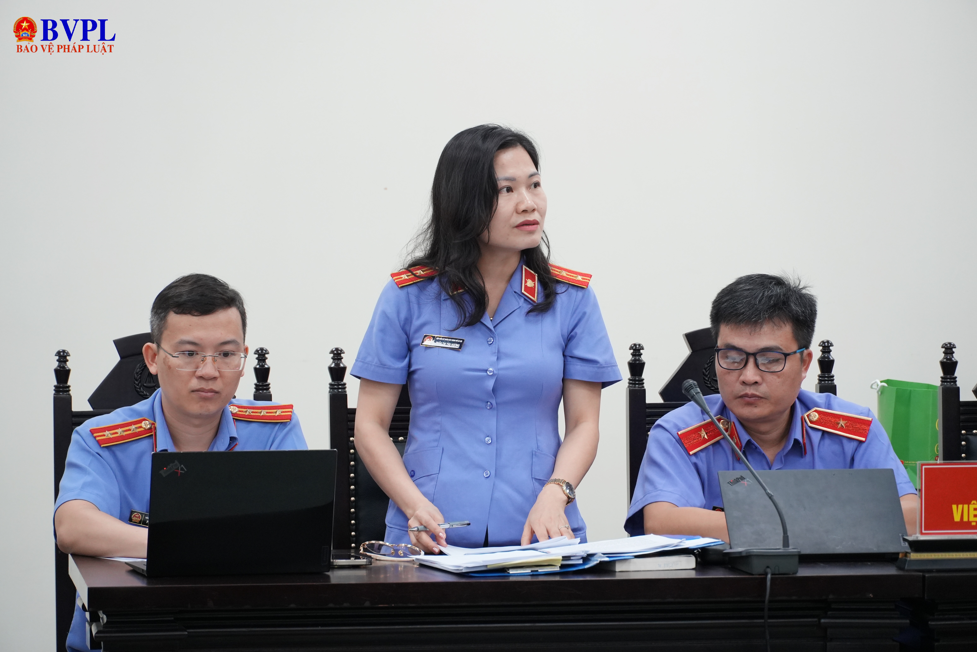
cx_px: 488
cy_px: 326
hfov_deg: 11.4
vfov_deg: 7.6
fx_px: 4885
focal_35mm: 180
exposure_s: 1/100
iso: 1000
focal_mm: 120
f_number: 5.6
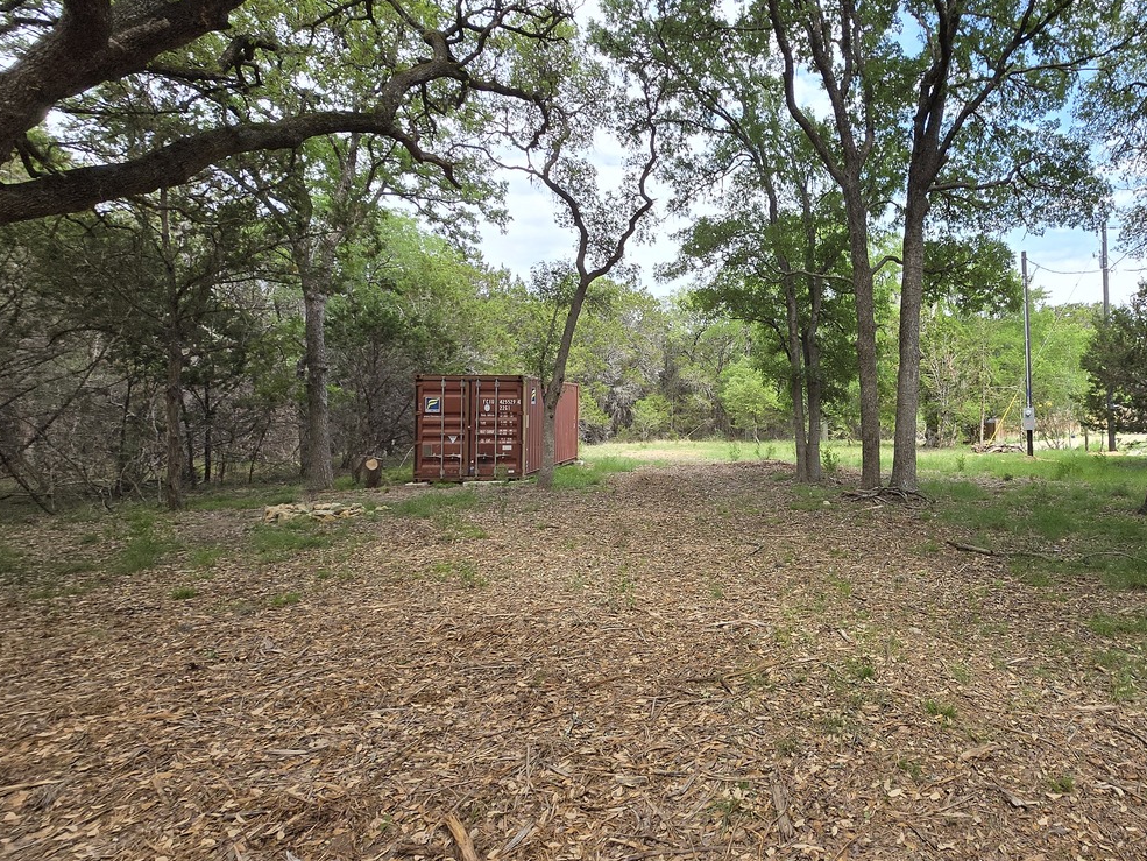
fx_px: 630
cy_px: 393
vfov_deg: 68.6
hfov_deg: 79.6
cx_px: 828
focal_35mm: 19
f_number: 2.2
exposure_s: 1/305
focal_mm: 1.7
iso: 25
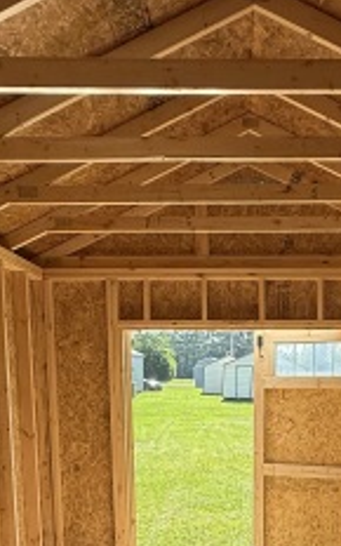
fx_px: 610
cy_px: 464
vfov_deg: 44.9
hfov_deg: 30.8
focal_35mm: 41
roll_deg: -1.2
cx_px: 245
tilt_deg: -8.2
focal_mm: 2.22
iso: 64
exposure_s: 1/619
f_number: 2.2
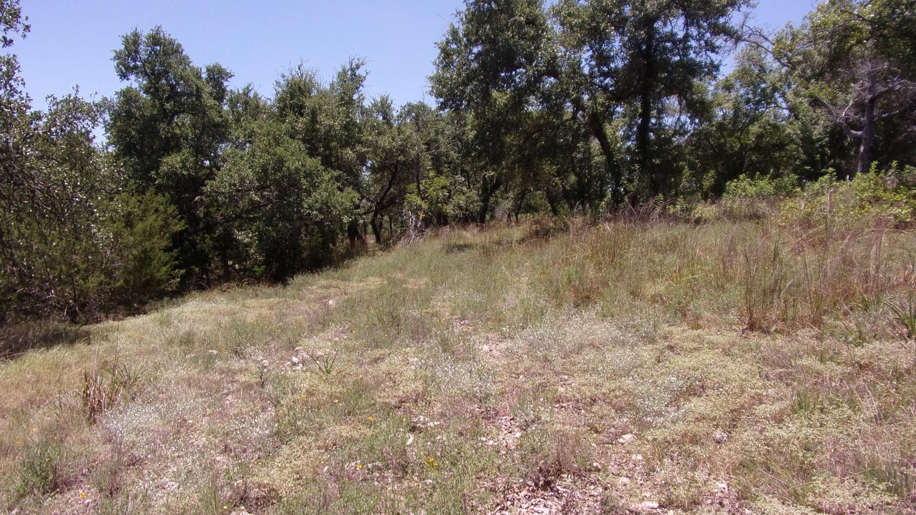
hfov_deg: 69.9
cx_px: 452
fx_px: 656
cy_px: 216
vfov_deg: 42.8
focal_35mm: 27
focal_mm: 4.3
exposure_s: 1/850
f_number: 3.3
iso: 80
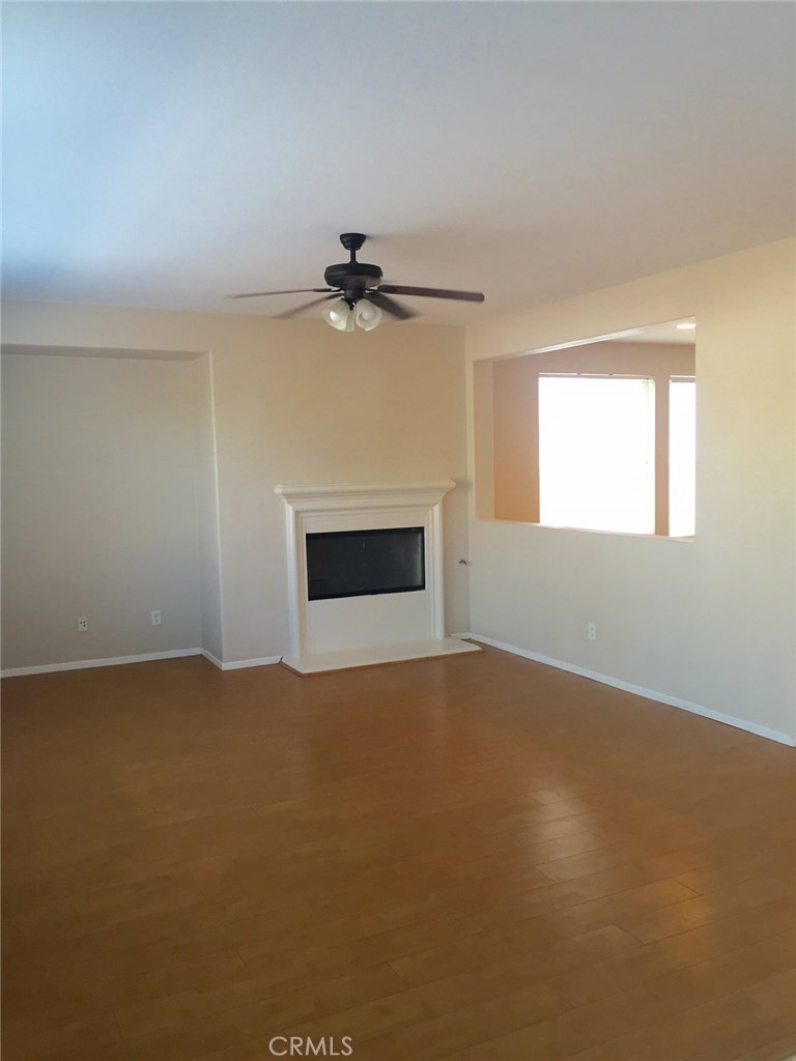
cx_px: 398
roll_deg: +1.5
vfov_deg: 61.7
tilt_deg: -4.4
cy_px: 530
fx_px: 889
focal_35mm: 29
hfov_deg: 48.2
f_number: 2.2
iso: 64
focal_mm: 4.15
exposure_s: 1/30
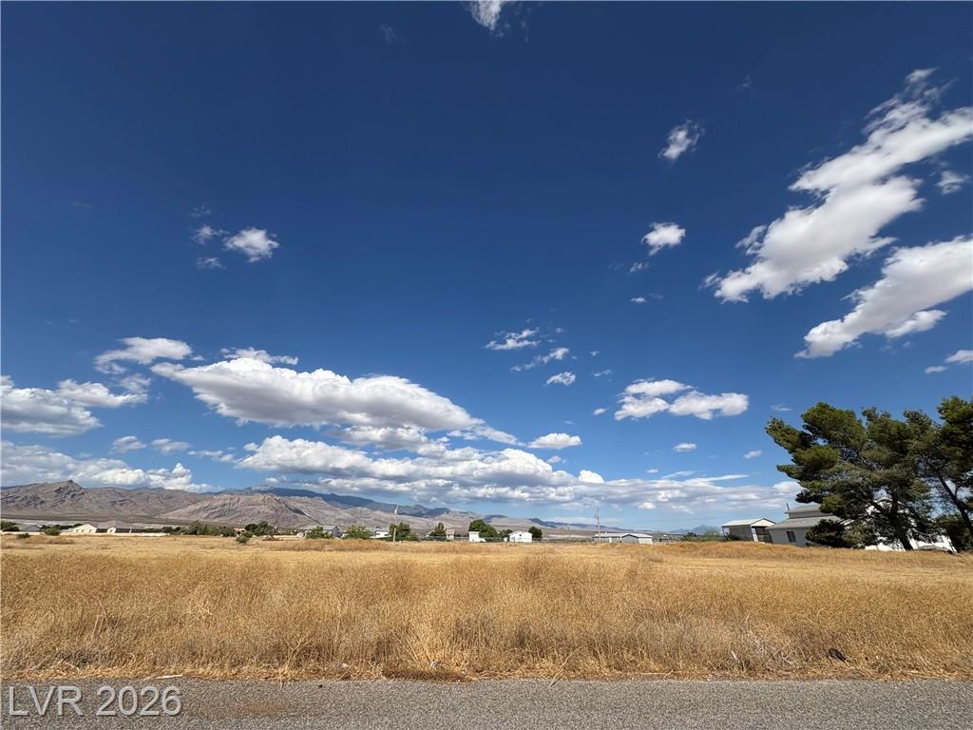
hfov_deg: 102.1
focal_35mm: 14
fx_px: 394
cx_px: 486
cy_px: 365
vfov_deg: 85.7
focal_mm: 2.22
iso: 40
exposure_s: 1/3546
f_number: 2.2
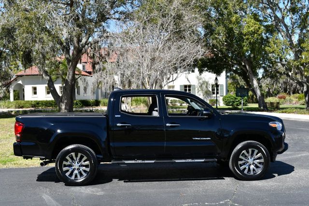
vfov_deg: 29.3
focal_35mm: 46
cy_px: 103
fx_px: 395
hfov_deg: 42.7
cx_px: 154
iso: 125
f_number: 8
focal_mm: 23
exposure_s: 1/250
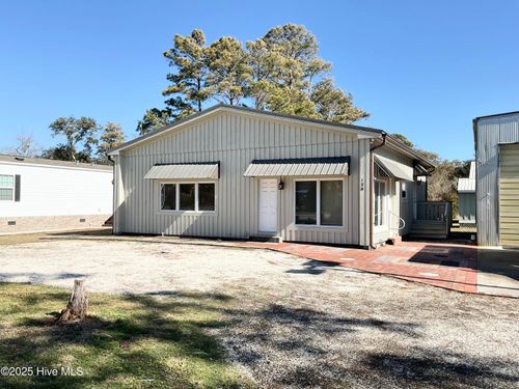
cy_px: 194
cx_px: 260
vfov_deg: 48.2
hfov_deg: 61.7
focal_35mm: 29
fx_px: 435
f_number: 1.8
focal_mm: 3
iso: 16
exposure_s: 1/1912
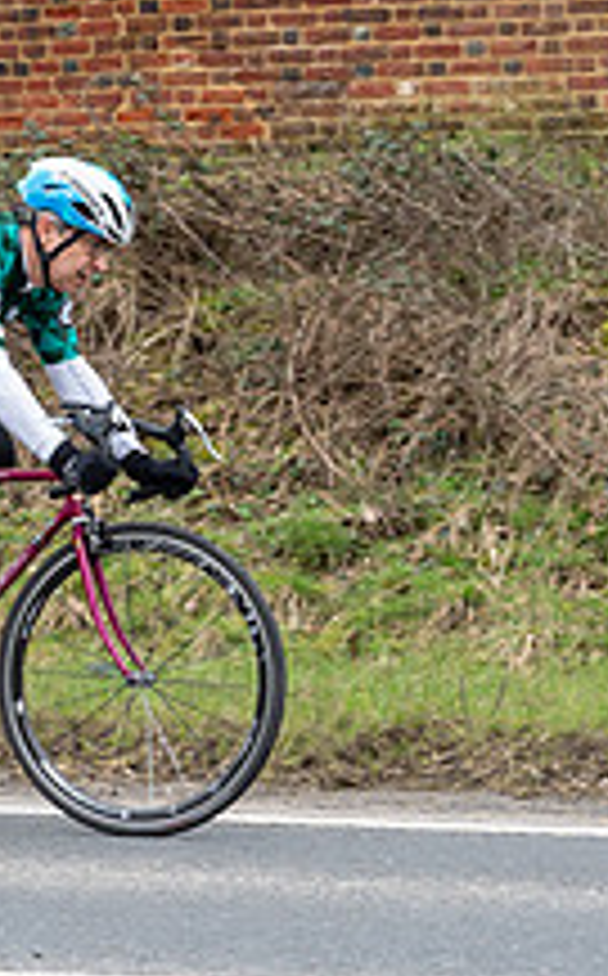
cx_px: 68
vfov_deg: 11.0
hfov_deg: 6.8
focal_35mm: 191
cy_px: 196
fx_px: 5081
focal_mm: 70
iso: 640
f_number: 4.5
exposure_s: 1/1000
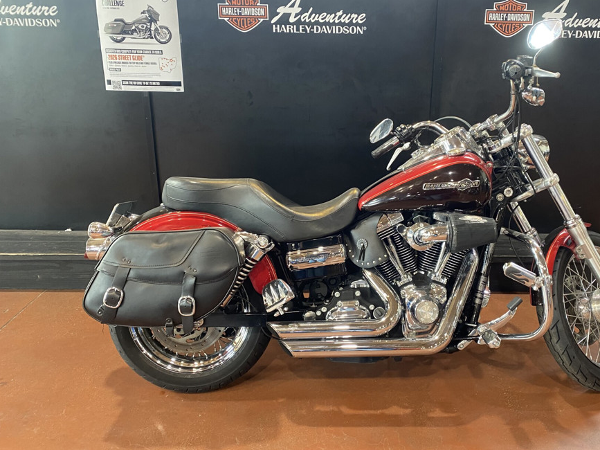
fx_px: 555
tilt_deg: -19.5
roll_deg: -1.4
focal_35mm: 32
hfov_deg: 56.3
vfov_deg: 44.2
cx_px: 364
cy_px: 225
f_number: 1.8
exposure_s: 1/60
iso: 200
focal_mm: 4.25
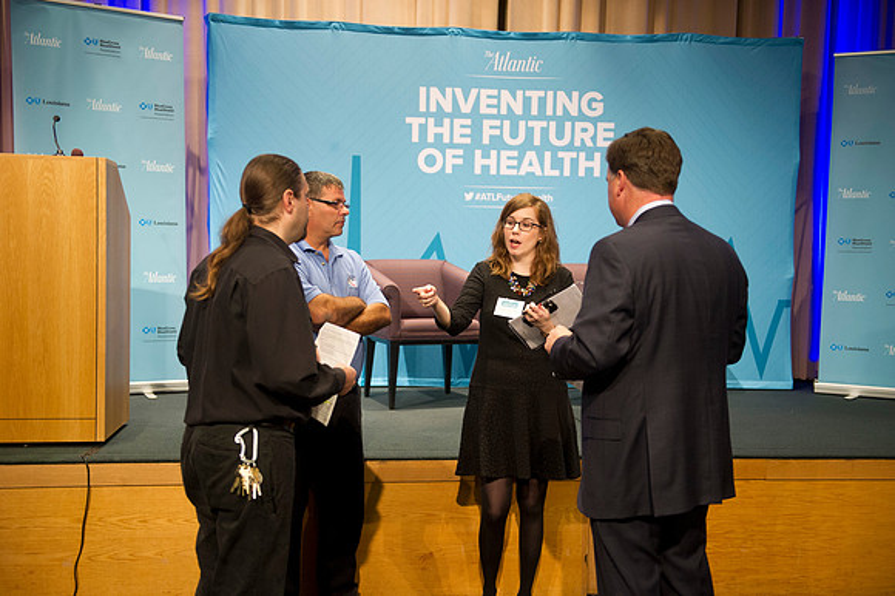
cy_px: 298
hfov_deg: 46.4
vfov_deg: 31.9
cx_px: 448
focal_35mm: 42
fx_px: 1044
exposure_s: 1/160
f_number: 2.8
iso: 2500
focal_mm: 42
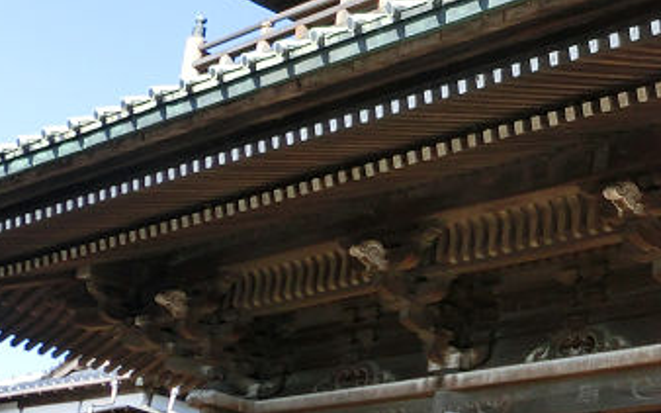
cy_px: 57
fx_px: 1621
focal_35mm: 90
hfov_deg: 21.9
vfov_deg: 14.4
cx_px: 708
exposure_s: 1/400
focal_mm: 5
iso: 80
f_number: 3
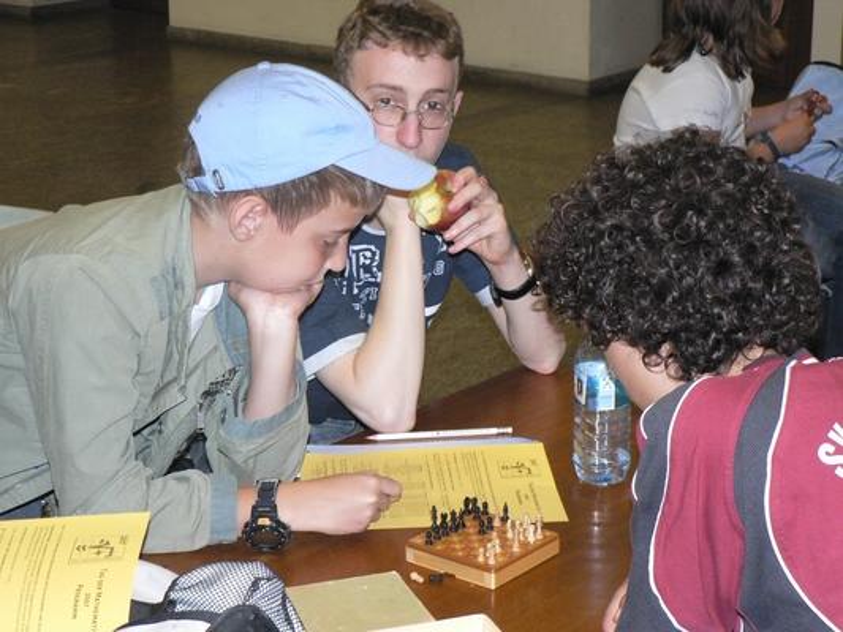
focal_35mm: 80
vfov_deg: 18.4
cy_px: 316
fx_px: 1949
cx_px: 422
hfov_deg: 24.4
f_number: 3.2
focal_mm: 13.4
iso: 300
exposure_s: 1/60
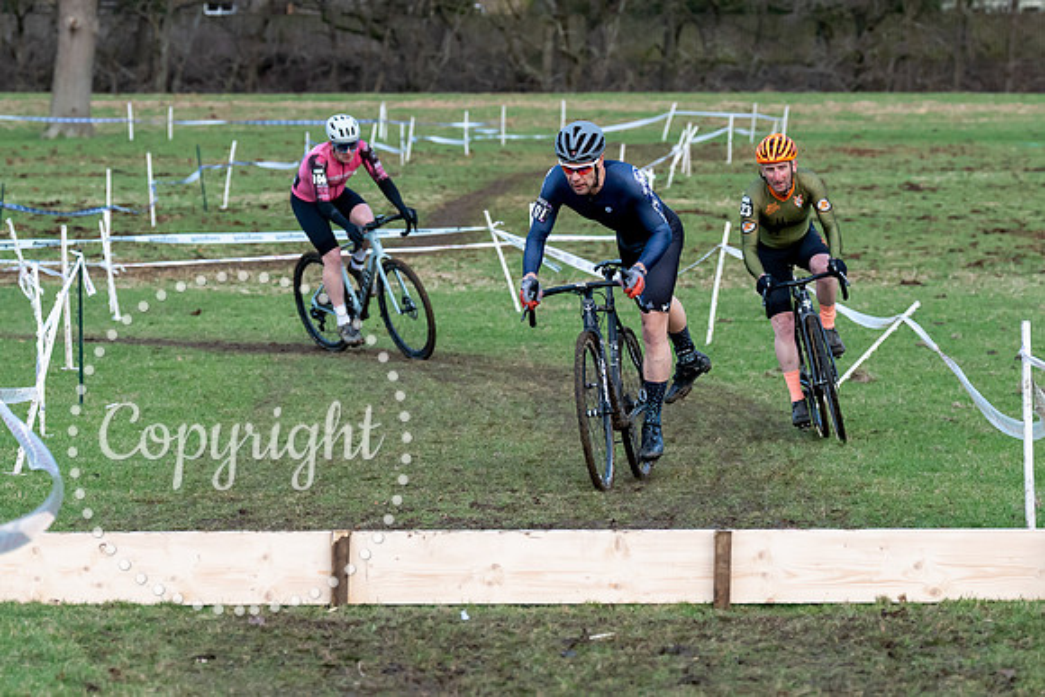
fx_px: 5470
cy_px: 259
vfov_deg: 7.3
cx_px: 595
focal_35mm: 188
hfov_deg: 10.9
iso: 2000
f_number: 4
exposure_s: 1/1000
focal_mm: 99
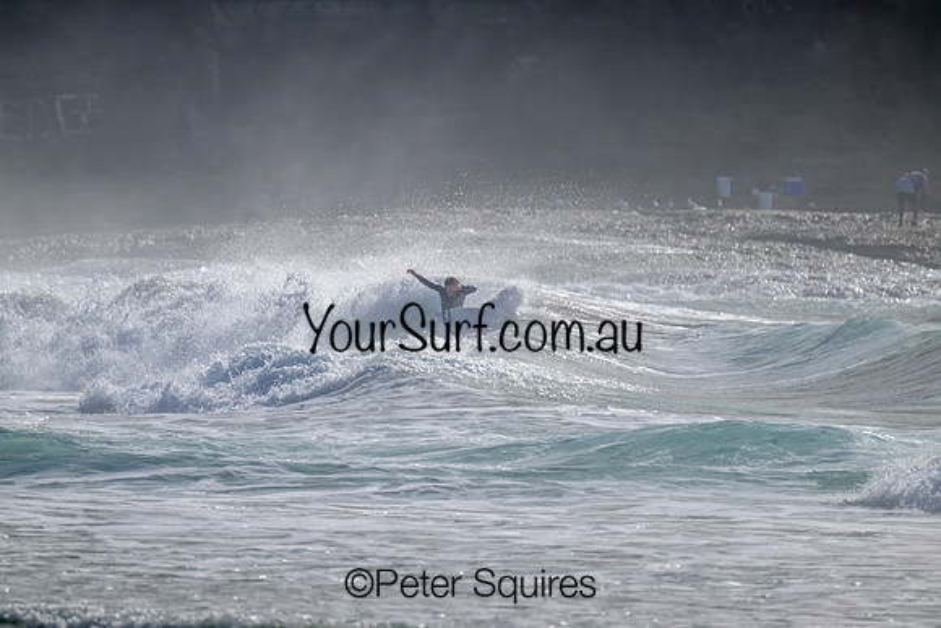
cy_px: 314
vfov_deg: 1.7
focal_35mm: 820
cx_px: 470
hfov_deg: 2.5
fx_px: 21449
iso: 360
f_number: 11
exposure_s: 1/2000
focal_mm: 800
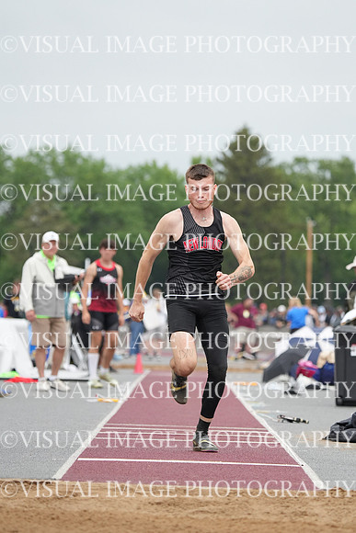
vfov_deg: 8.2
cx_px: 178
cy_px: 266
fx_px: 3735
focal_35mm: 252
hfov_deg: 5.5
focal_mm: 252
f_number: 6.3
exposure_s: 1/4000
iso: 2500
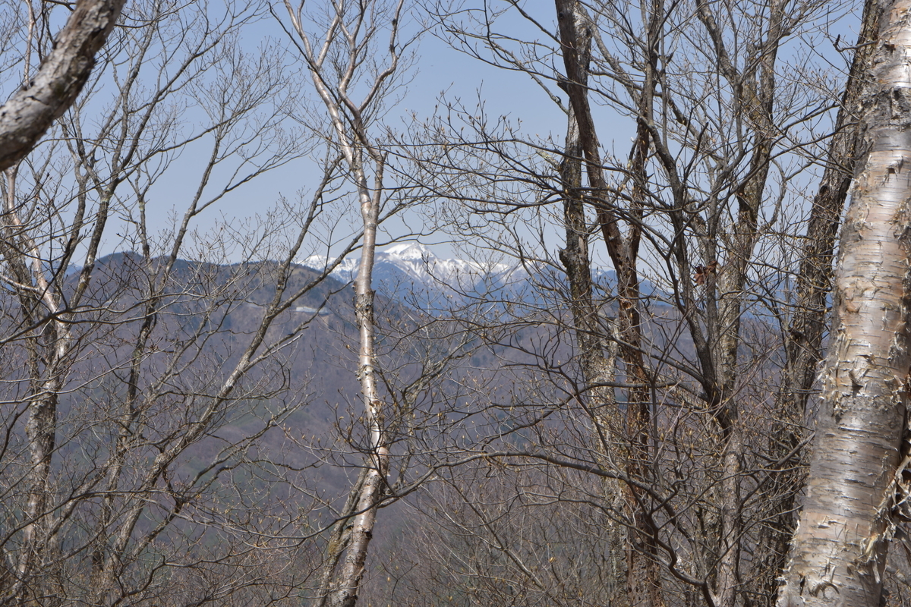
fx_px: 1898
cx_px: 456
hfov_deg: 27.0
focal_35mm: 75
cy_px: 304
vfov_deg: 18.2
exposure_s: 1/250
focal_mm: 50
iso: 100
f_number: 8
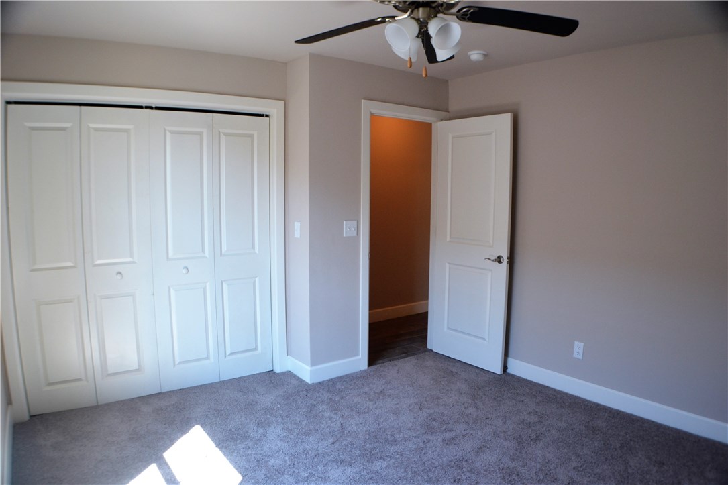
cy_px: 242
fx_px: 607
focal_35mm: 30
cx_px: 364
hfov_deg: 61.9
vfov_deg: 43.6
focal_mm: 20
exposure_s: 1/80
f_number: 4.5
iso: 400
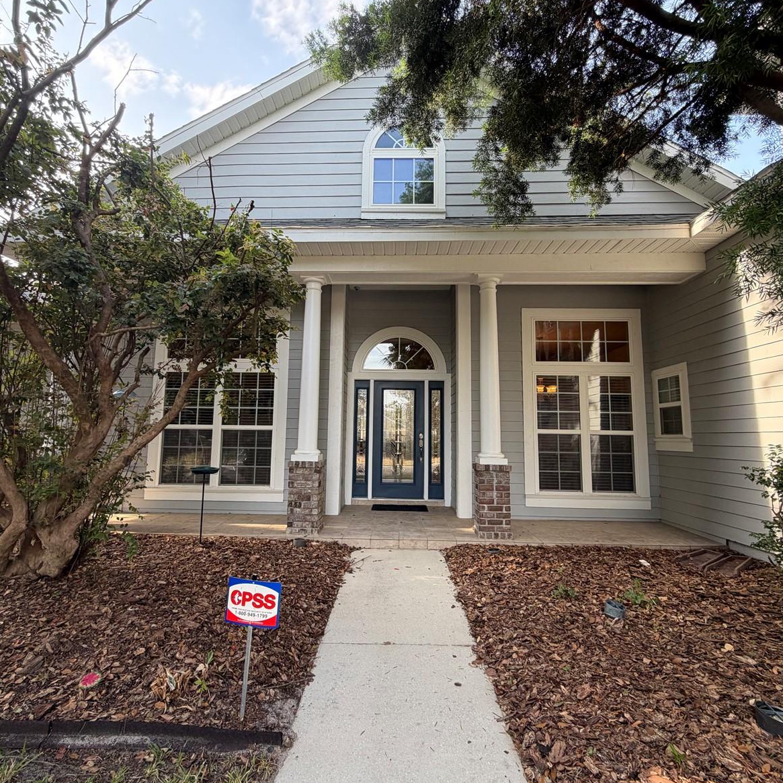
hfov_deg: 84.0
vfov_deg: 84.0
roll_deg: -0.3
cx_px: 388
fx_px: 435
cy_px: 388
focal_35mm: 17
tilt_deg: +6.0
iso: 64
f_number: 2.2
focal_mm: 2.22
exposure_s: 1/121
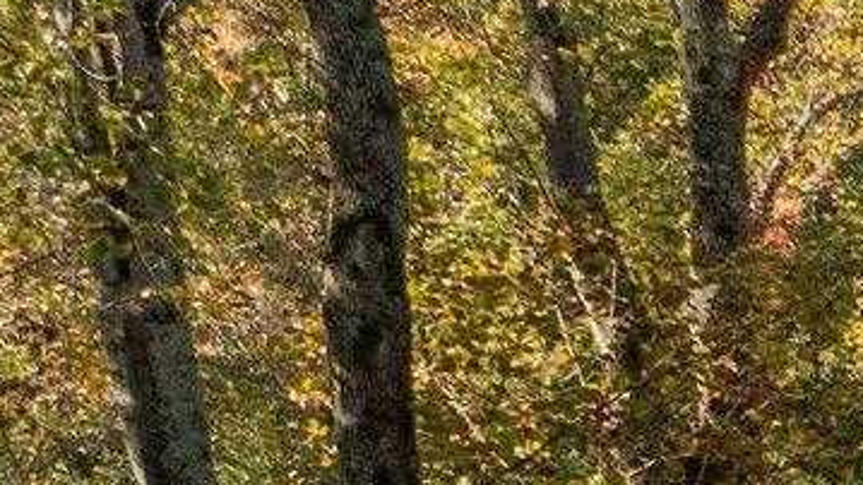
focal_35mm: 149
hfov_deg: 11.0
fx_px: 3410
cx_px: 2339
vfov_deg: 7.7
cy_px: 1077
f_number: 2.8
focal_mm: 12.29
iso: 400
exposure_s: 1/200
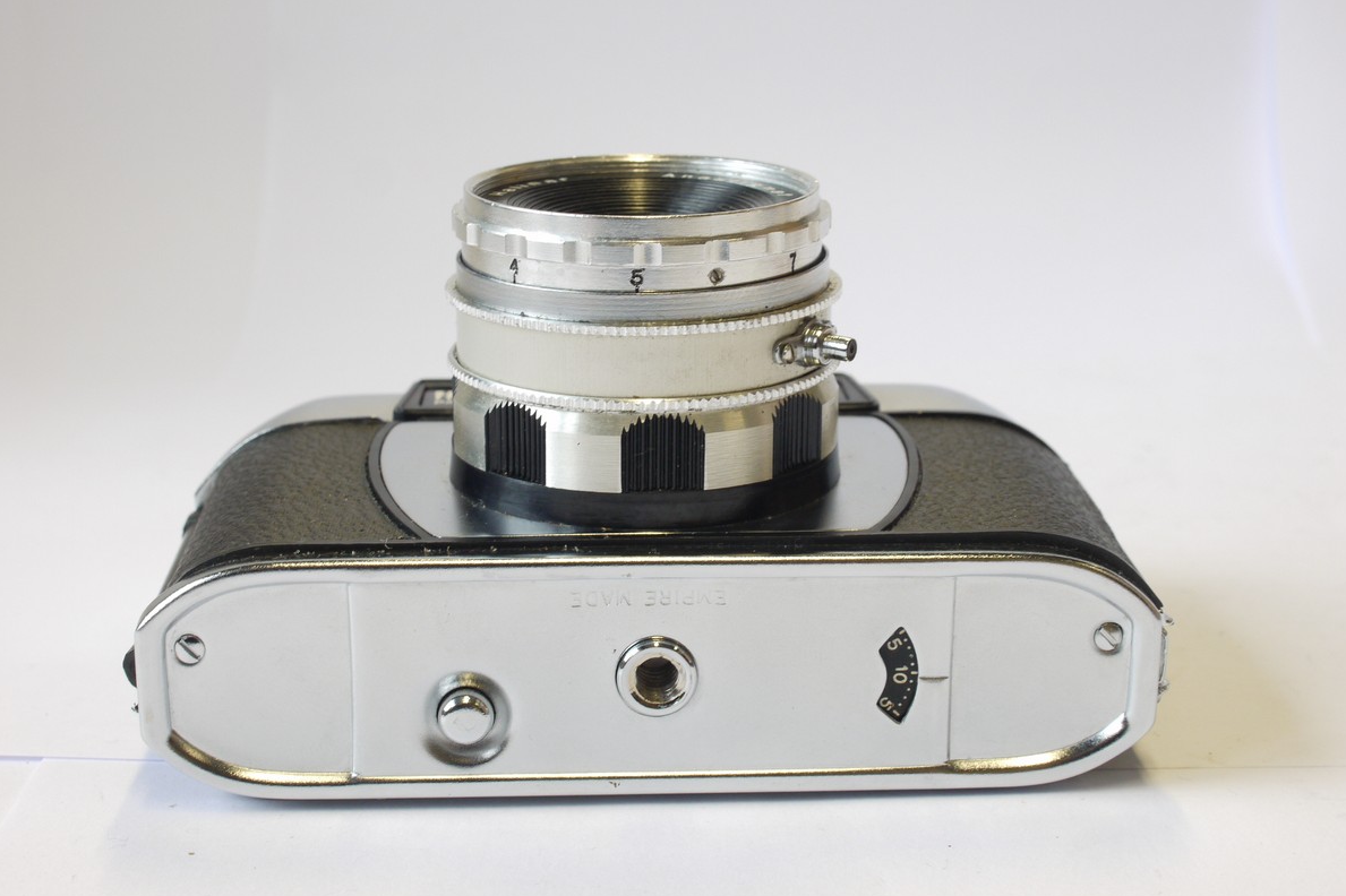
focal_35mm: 63
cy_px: 416
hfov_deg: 31.9
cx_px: 674
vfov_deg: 21.6
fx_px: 2355
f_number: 9
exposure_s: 1/25
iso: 400
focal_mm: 30
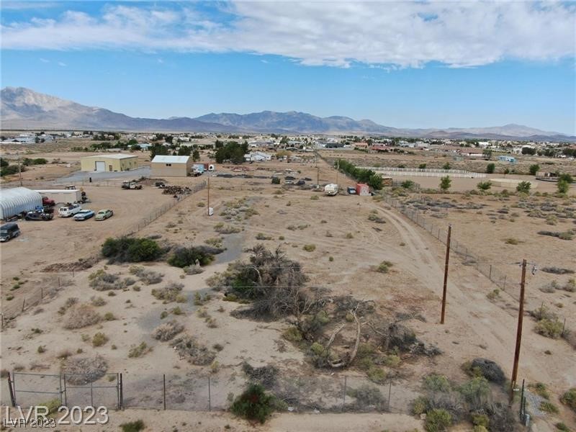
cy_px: 216
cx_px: 288
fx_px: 399
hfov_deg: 71.6
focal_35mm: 24
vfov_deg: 56.8
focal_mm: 4.39
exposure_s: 1/1600
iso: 110
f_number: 2.8
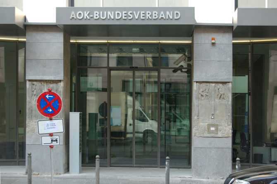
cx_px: 138
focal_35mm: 69
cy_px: 92
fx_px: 530
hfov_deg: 29.3
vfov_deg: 19.7
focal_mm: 46
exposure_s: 1/125
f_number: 5.6
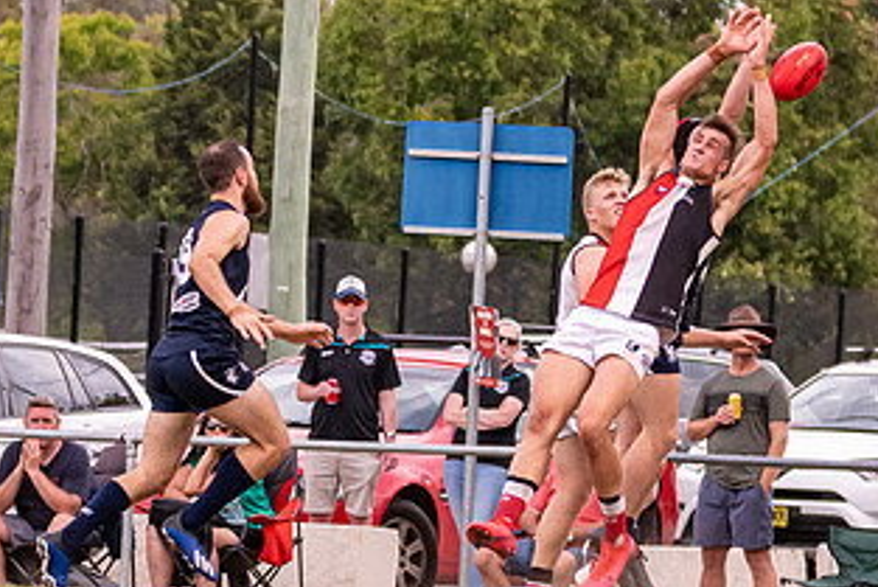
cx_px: 493
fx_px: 15518
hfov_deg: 3.2
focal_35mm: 636
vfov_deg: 2.2
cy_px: 643
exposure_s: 1/1600
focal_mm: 150
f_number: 6.3
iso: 1250
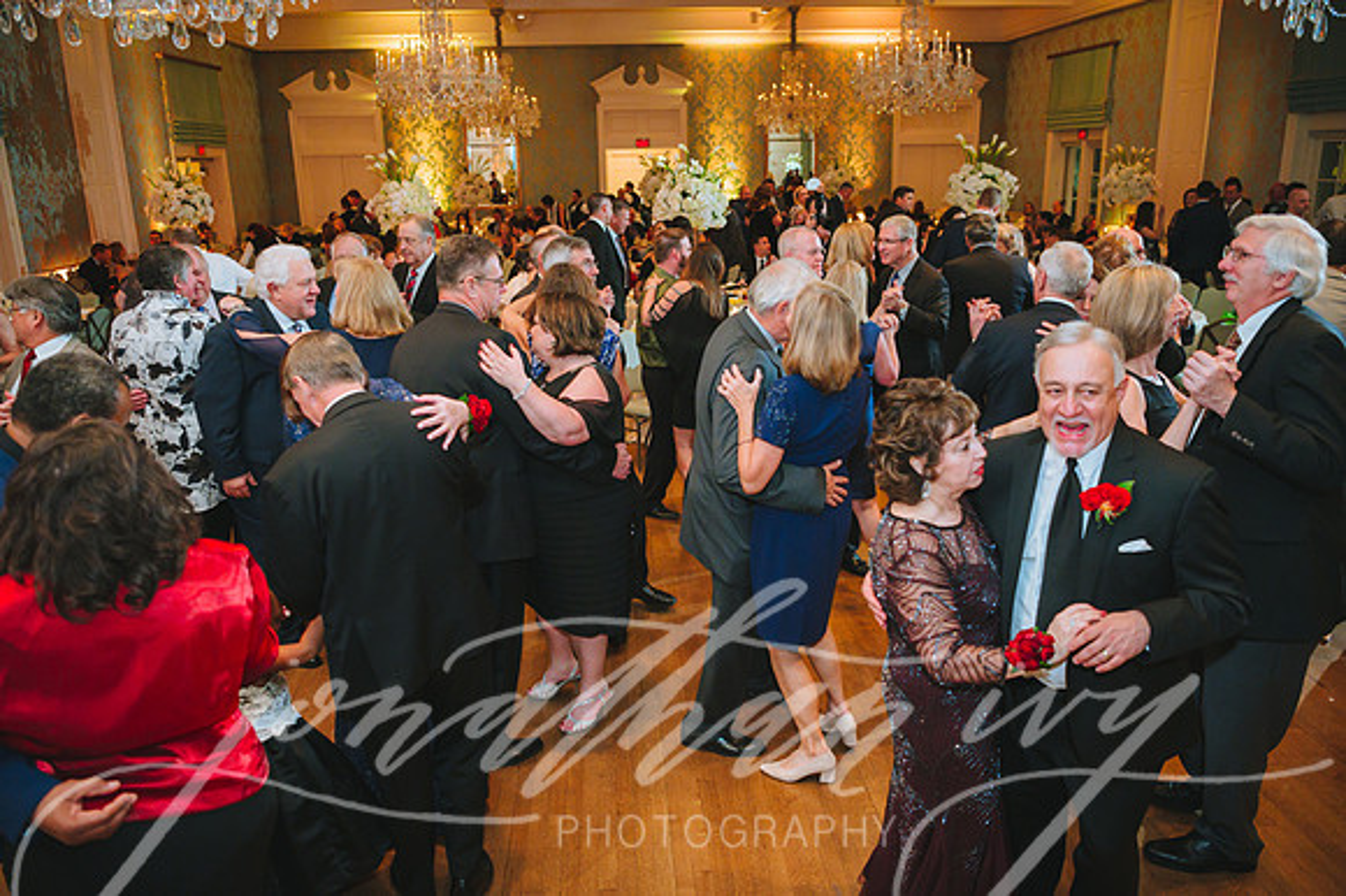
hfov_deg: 67.4
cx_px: 673
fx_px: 1009
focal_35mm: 27
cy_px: 448
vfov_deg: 47.9
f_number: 2.8
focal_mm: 27
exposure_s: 1/100
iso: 1250
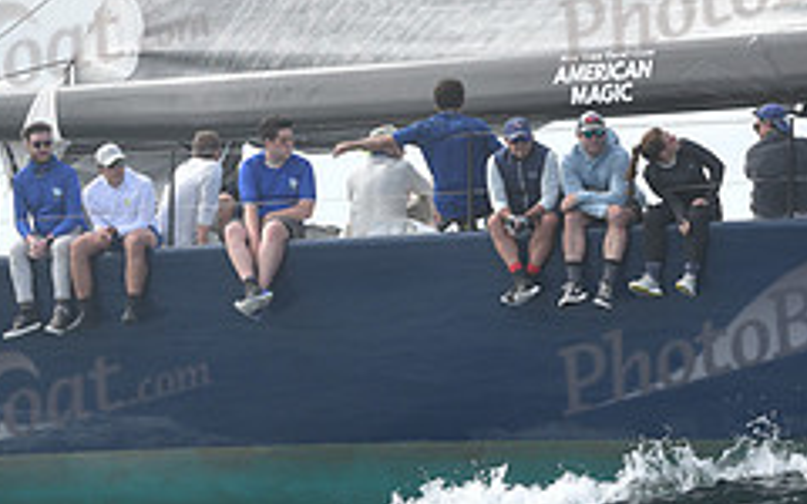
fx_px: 5410
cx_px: 387
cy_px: 200
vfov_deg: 5.3
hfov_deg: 8.5
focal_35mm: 246
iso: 200
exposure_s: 1/1250
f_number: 5
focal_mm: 100
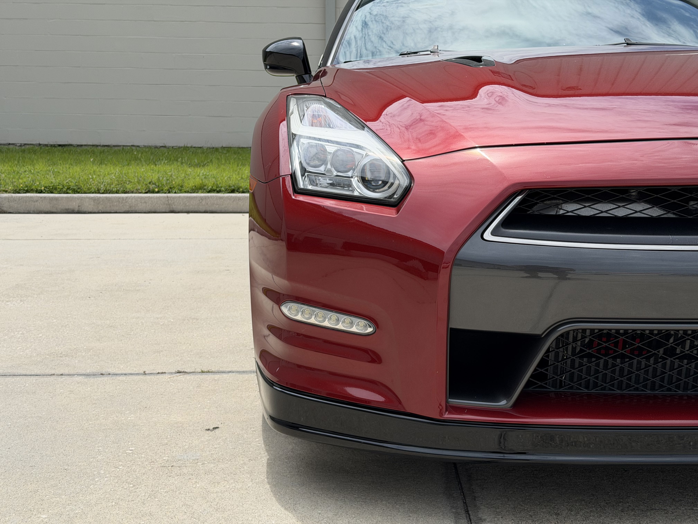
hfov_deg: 39.7
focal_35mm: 48
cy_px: 262
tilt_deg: -8.0
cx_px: 349
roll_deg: -1.2
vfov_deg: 30.3
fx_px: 968
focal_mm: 6.76
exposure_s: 1/6536
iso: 64
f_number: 1.78
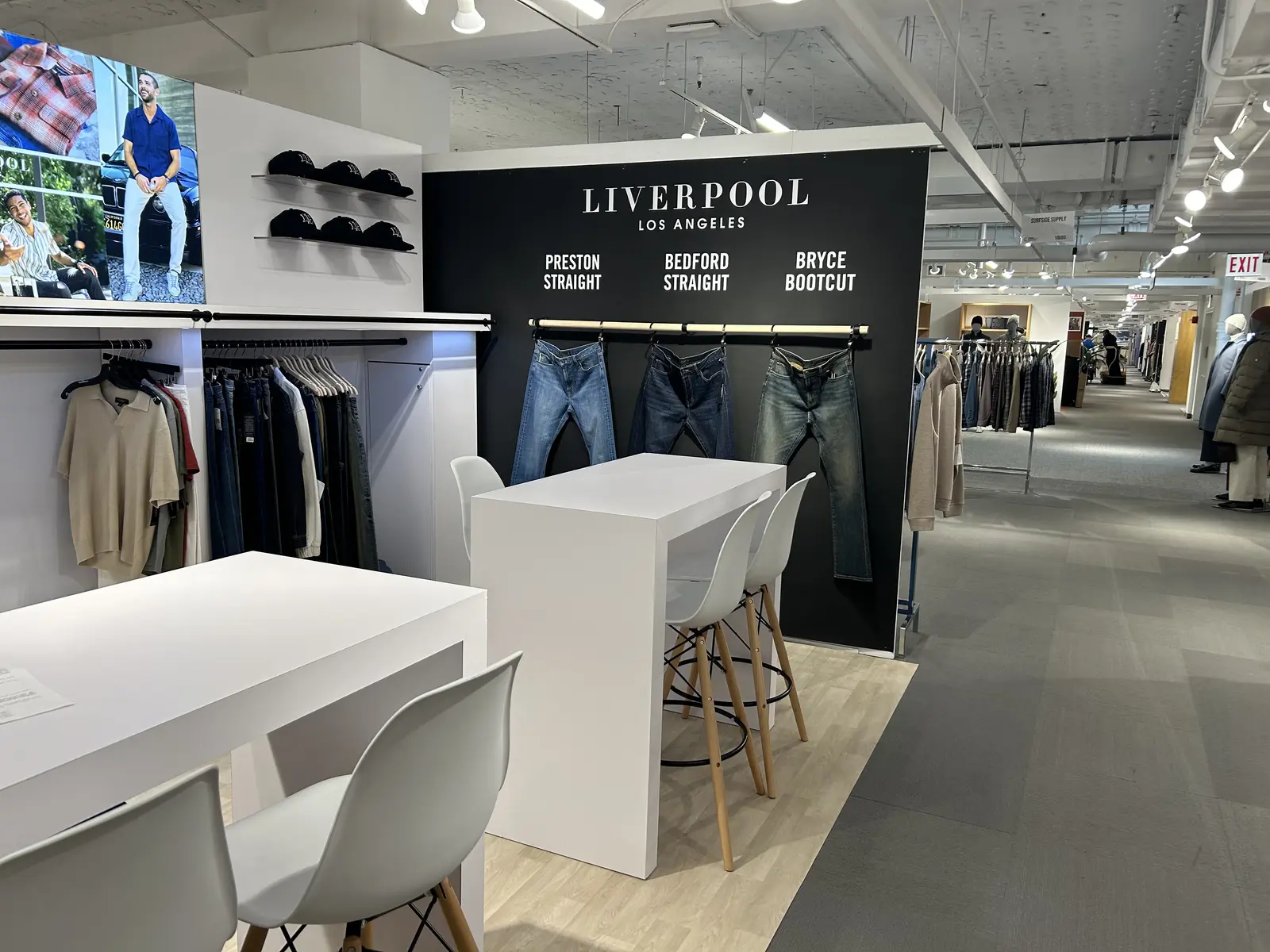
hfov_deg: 67.3
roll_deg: -2.0
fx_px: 954
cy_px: 476
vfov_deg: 53.1
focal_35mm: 26
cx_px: 635
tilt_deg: -7.3
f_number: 1.5
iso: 64
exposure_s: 1/120
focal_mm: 5.7
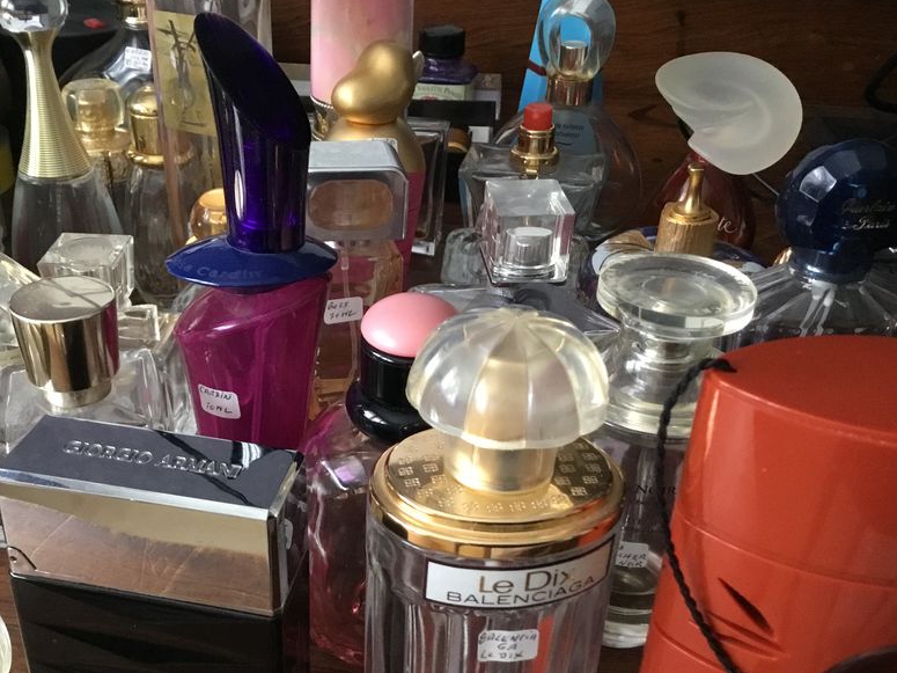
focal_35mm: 40
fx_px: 1036
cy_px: 392
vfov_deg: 35.9
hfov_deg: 46.5
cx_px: 347
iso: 200
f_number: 2.4
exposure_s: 1/25
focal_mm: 3.3
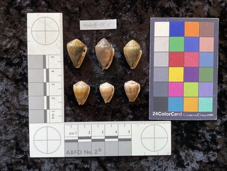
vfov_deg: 48.3
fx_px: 190
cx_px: 114
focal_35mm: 29
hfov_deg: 61.6
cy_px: 86
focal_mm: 3
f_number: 1.8
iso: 50
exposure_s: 1/60
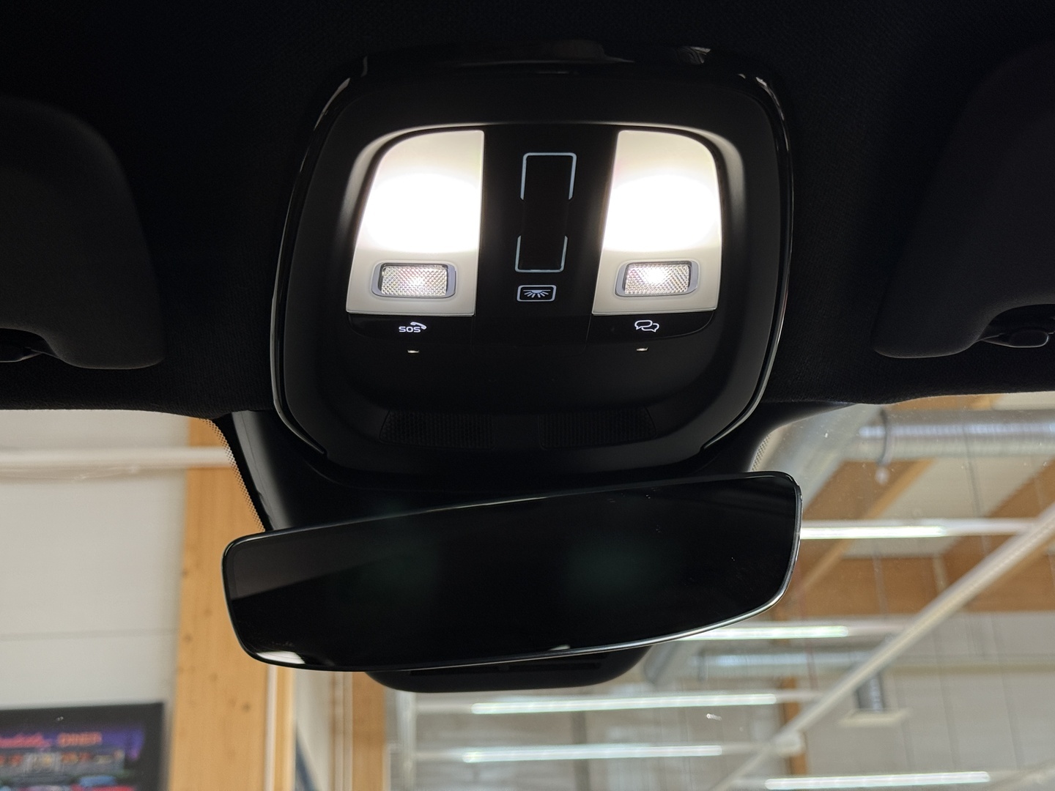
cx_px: 528
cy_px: 396
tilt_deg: +23.0
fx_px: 1463
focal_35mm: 48
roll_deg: +2.7
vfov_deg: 30.3
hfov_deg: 39.7
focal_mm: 6.76
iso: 160
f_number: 1.78
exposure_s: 1/50
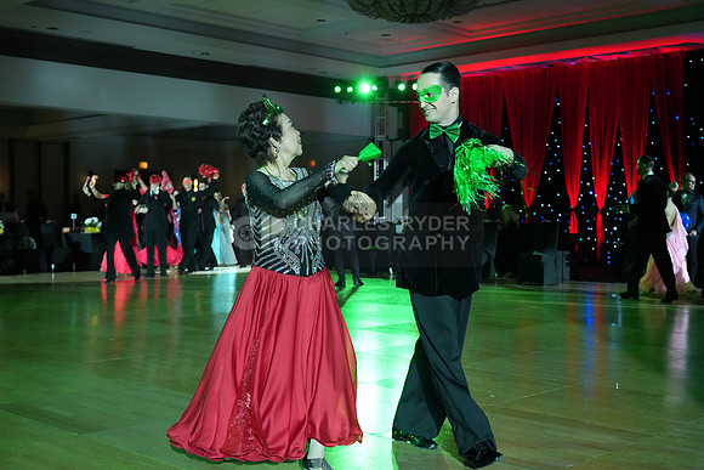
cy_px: 235
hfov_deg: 44.5
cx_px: 352
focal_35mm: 44
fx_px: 861
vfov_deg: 30.5
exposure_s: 1/400
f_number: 4.5
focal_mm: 44
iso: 4000
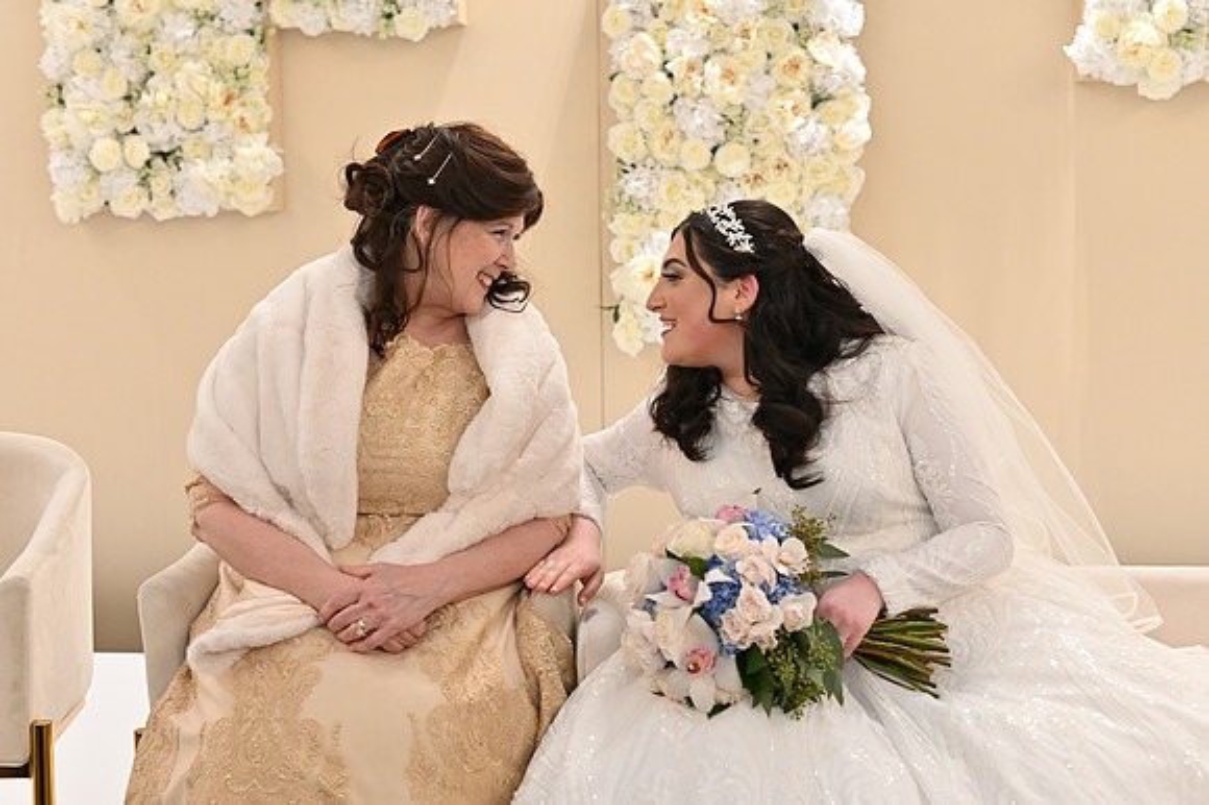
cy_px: 402
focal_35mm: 50
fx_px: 1678
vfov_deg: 27.0
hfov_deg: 39.6
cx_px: 604
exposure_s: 1/100
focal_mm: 50
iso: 3200
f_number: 4
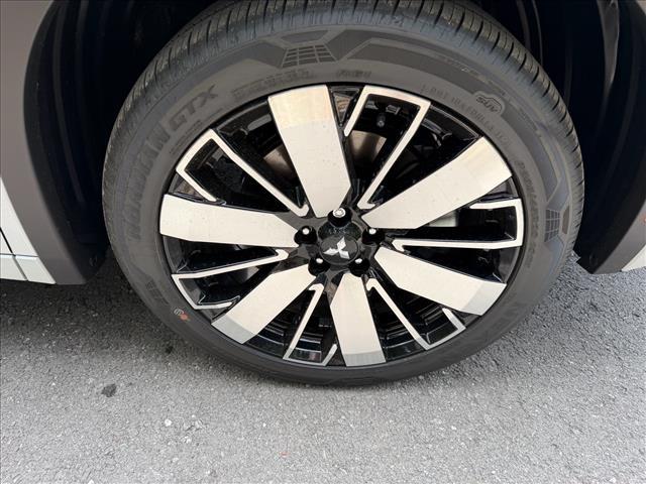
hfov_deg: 71.6
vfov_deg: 56.8
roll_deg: +2.2
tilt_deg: -35.6
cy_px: 242
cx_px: 323
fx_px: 448
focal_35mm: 24
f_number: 1.78
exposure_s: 1/649
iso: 80
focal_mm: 6.76
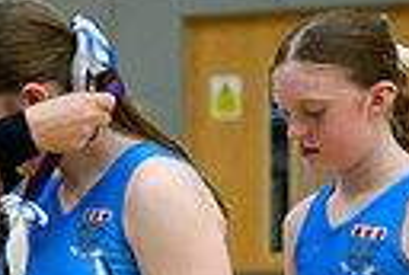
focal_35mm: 199
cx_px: -489
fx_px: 2266
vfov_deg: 6.8
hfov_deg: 9.4
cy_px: 446
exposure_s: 1/640
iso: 5000
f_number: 3.5
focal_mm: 44
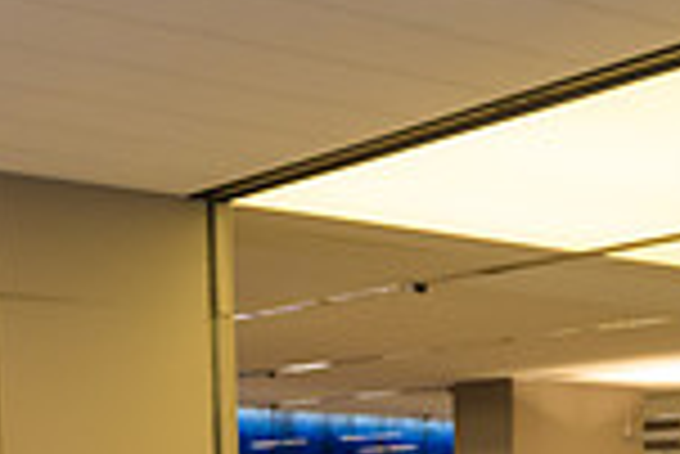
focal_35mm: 92
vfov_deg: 13.5
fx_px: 1739
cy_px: 802
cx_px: 788
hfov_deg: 20.8
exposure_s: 1/125
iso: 800
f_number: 3.2
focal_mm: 24
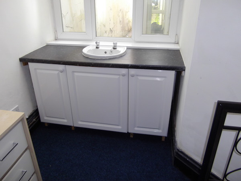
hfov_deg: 65.3
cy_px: 90
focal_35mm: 27
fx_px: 188
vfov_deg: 51.4
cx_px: 120
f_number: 3.2
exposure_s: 1/100
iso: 100
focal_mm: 4.9
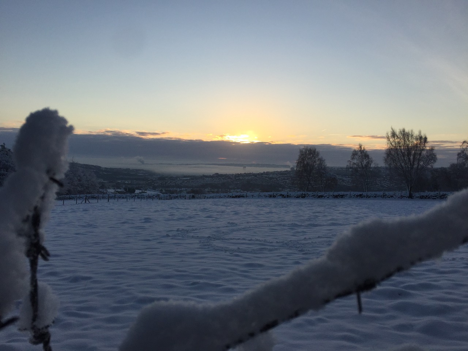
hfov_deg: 61.7
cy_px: 176
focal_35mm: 29
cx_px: 234
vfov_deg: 48.2
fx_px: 392
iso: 32
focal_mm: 4.15
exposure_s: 1/2198
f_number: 2.2
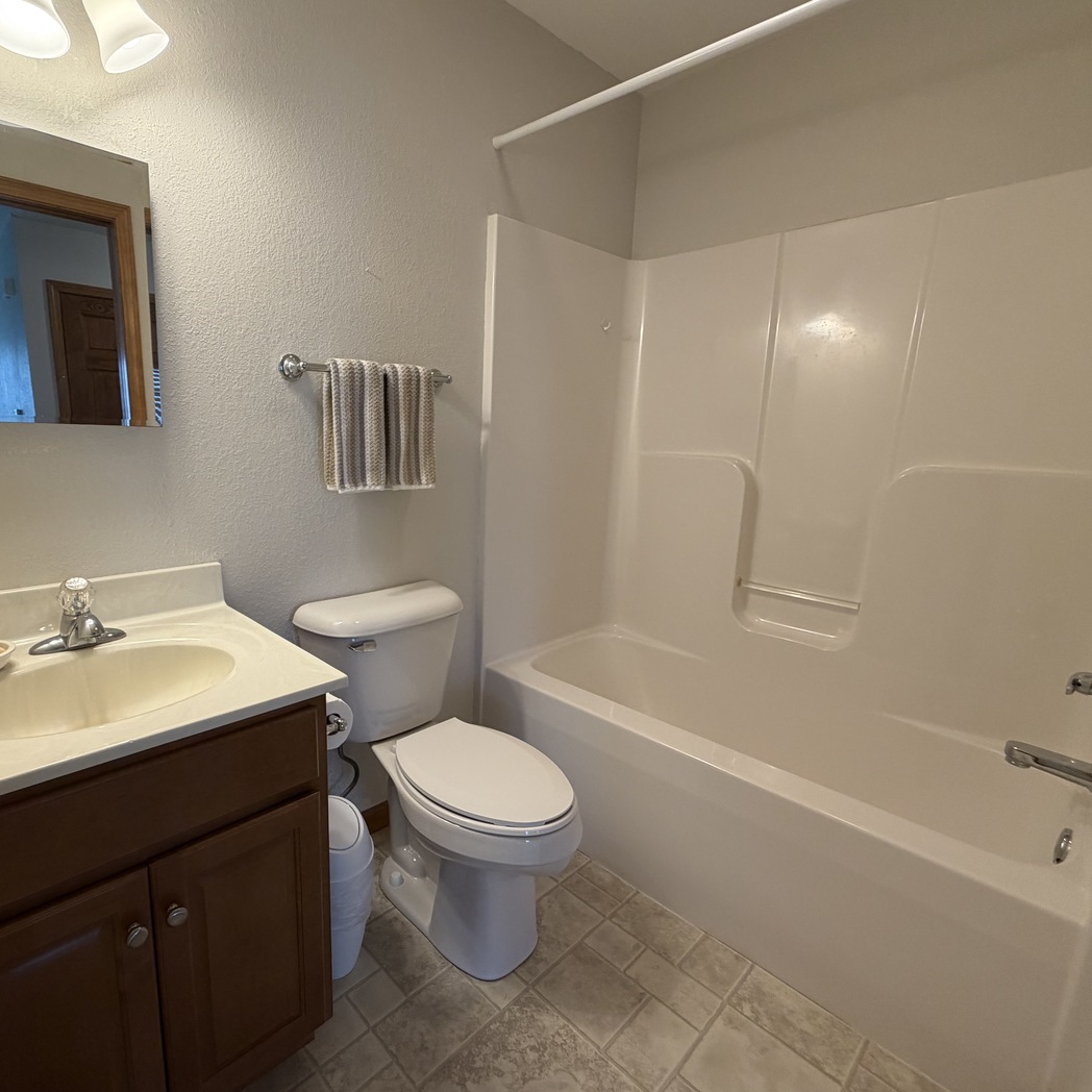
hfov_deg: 83.0
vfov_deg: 84.0
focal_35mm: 17
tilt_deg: -11.6
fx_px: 607
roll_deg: -1.0
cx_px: 442
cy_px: 546
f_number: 2.2
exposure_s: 1/120
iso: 160
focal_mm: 2.22
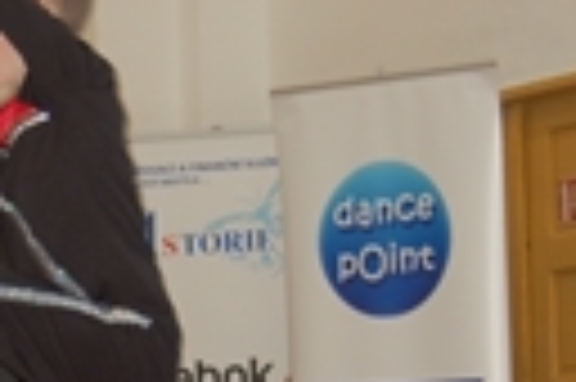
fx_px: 2988
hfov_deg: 10.9
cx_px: -36
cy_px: 427
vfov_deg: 7.3
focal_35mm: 187
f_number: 4.5
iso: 400
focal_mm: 32
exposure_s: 1/60
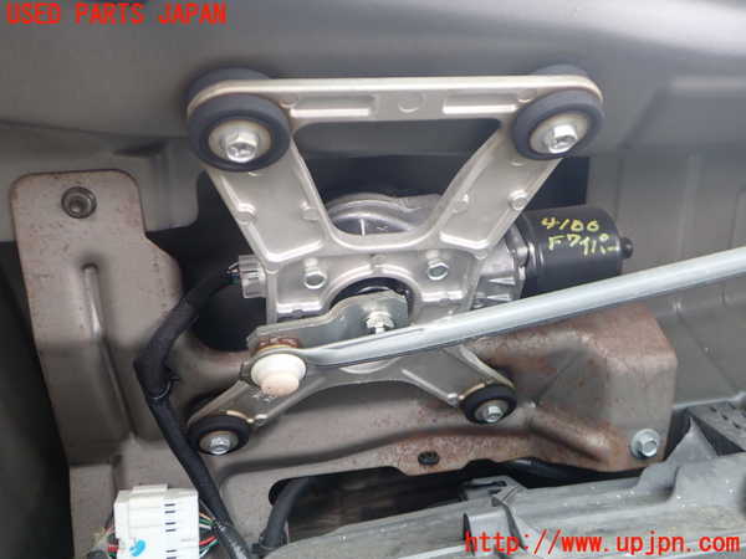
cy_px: 280
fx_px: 647
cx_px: 373
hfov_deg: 60.0
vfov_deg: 46.8
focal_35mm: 30
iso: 200
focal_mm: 5.4
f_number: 2.3
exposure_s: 1/100
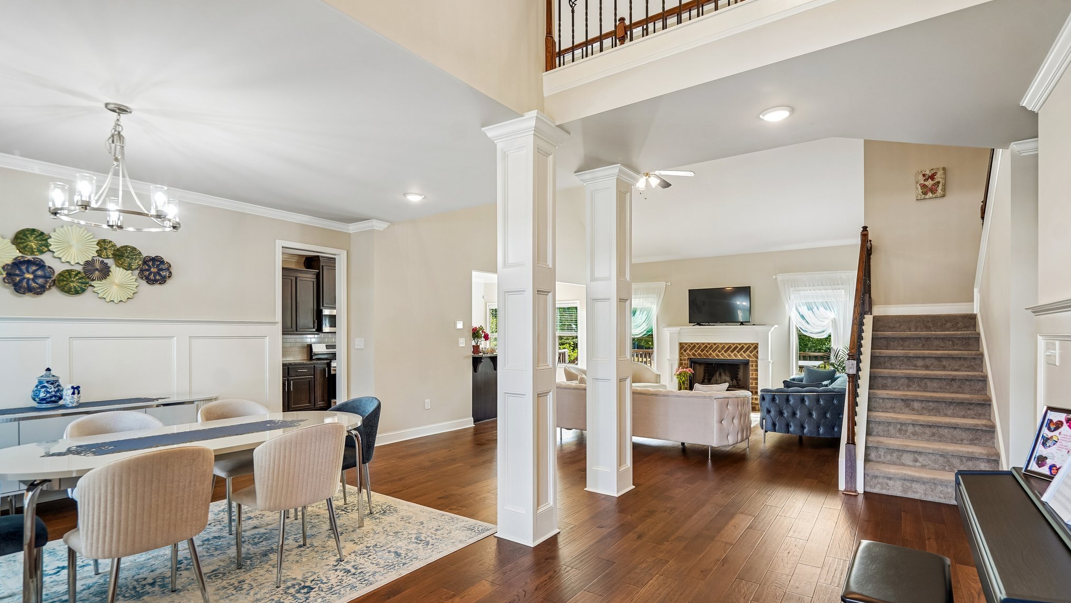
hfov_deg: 95.9
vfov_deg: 63.9
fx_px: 483
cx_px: 533
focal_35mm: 17
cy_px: 312
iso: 50
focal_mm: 16
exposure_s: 1/40
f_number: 5
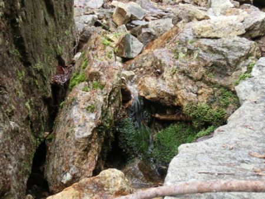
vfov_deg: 25.7
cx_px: 132
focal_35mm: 57
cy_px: 100
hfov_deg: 33.8
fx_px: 437
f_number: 4.5
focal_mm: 10.11
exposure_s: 1/25
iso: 400
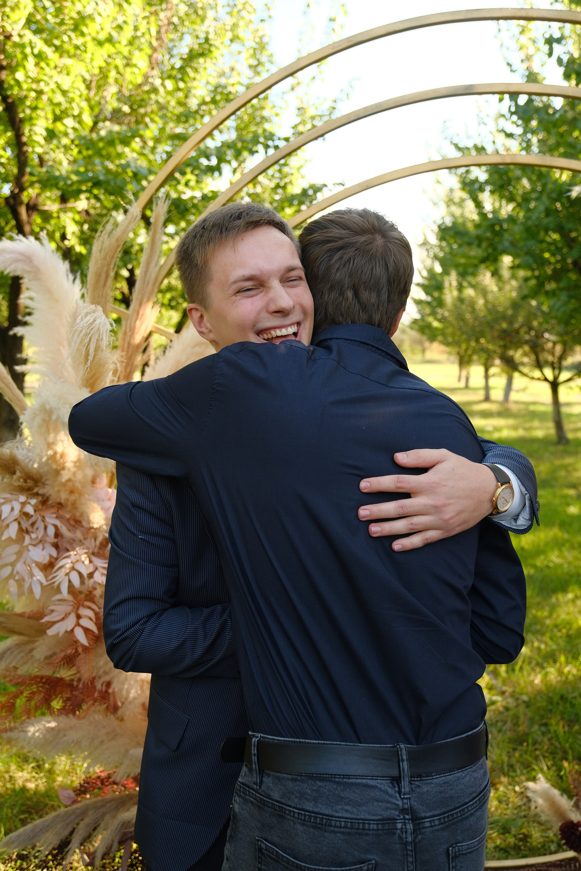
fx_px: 775
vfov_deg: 58.7
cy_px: 436
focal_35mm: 32
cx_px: 290
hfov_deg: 41.1
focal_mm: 21.3
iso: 400
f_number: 3.2
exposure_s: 1/400
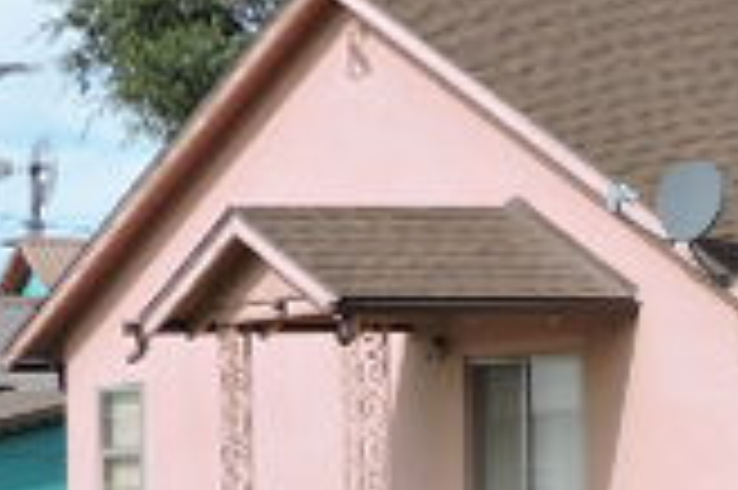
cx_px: 1076
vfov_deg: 6.1
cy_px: 535
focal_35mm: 223
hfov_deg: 9.0
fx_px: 4567
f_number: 3.7
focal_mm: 9.8
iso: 100
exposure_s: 1/640
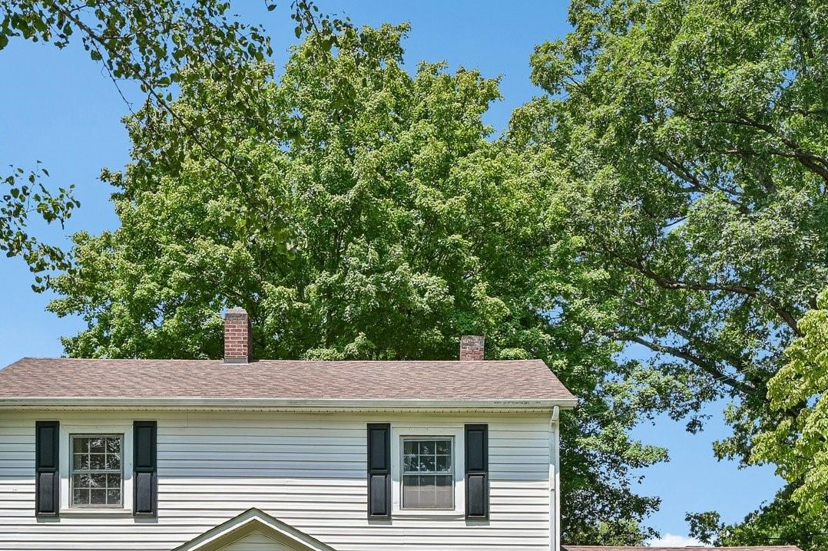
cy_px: 512
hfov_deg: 49.6
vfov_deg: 32.3
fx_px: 896
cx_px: 388
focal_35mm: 39
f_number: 8
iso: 100
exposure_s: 1/200
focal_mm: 20.5
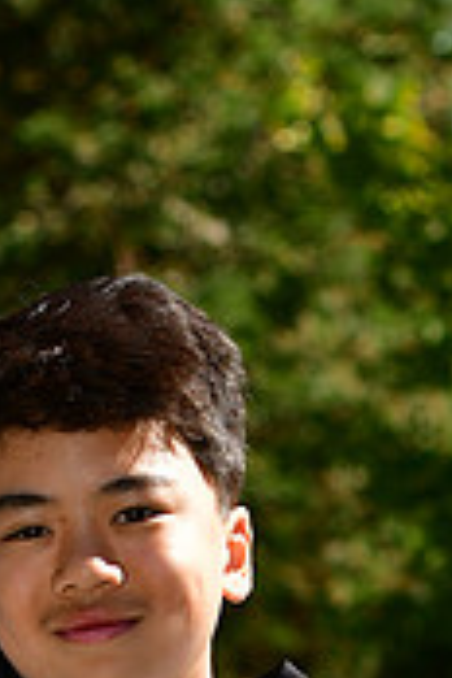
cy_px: 908
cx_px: 88
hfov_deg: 3.5
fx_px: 7344
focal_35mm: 390
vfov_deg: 5.3
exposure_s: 1/2000
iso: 400
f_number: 4.5
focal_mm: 78
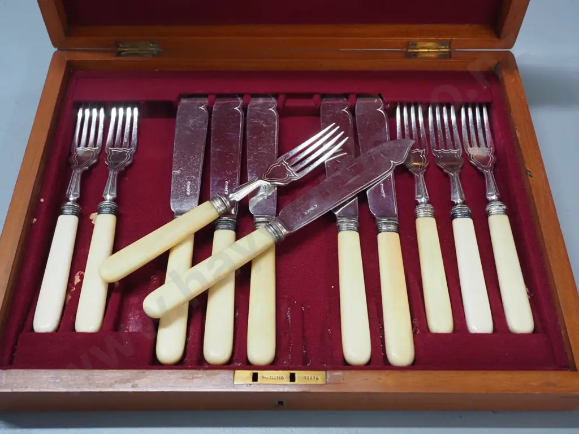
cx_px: 290
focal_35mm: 40
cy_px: 217
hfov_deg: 46.8
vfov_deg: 36.0
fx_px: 669
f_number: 4.5
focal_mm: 20
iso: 3200
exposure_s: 1/200
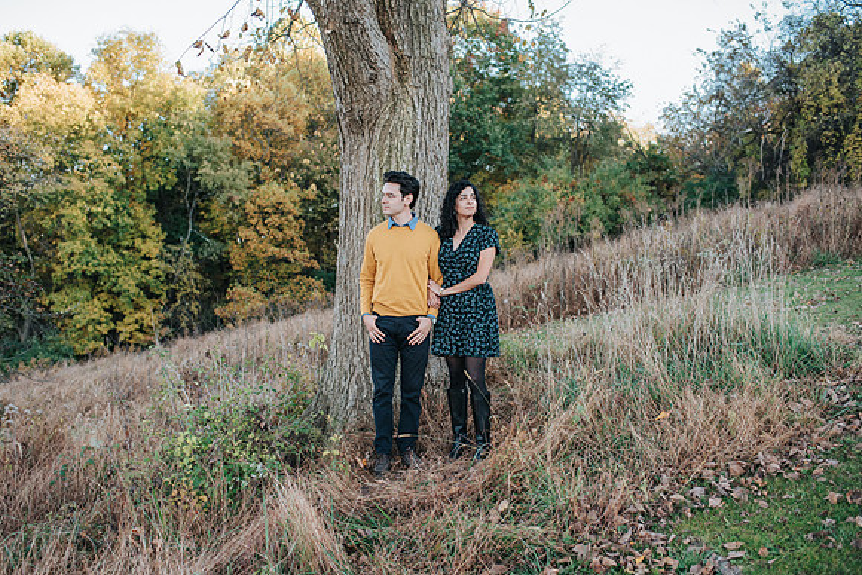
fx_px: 872
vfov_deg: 36.5
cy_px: 299
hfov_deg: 52.6
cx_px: 413
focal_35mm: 36
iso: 1000
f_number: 3.2
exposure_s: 1/1000
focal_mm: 35
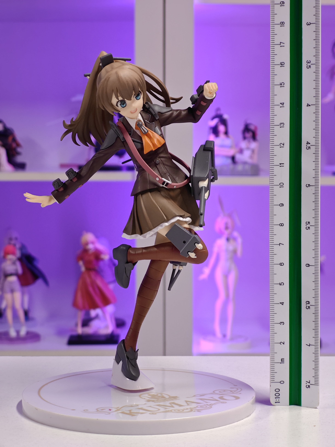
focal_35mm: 80
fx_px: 1032
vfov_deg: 24.4
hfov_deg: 18.4
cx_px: 168
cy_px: 224
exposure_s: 1/18.1
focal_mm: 7.48
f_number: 2.4
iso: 400
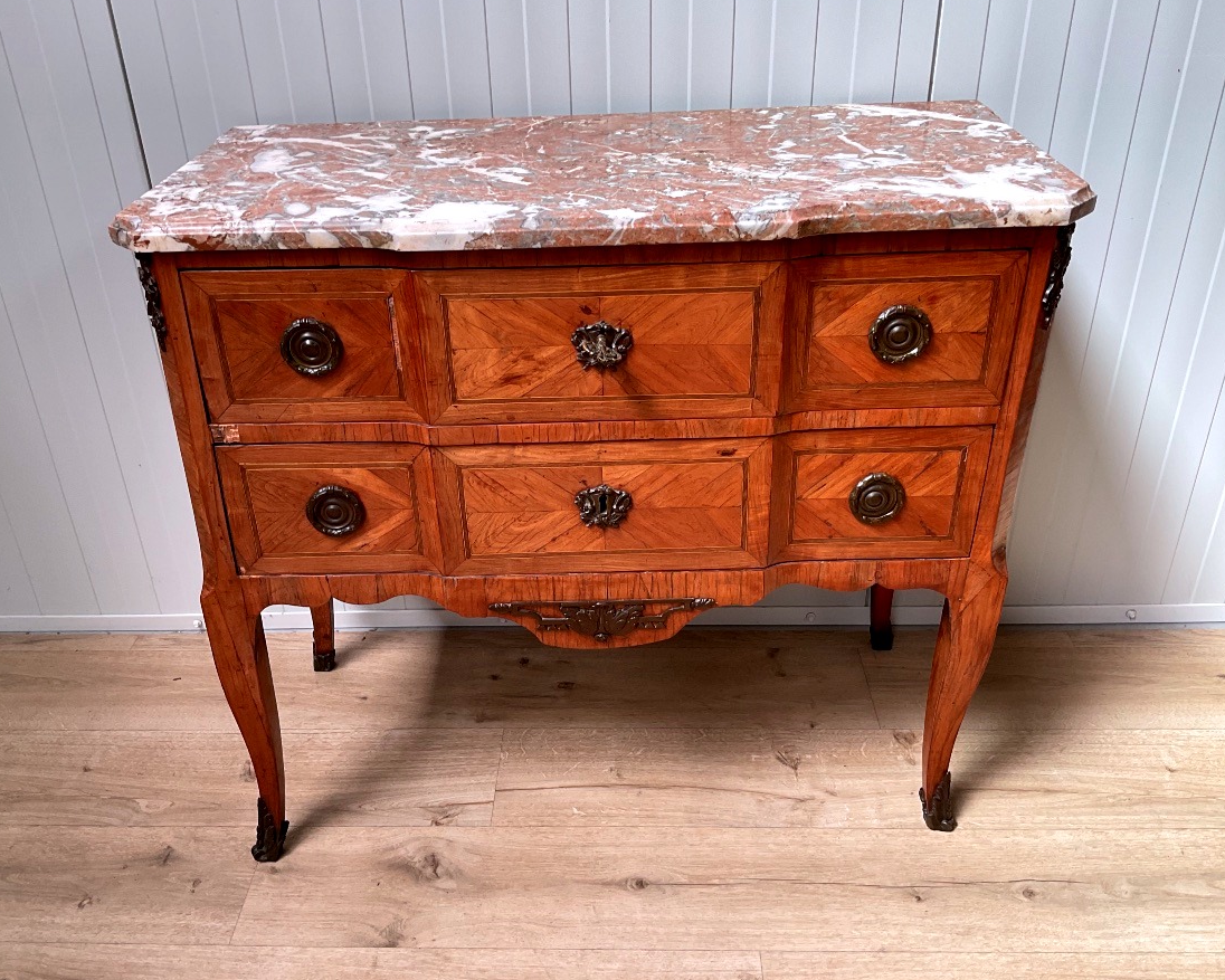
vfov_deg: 47.1
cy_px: 486
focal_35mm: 31
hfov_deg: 57.2
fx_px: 1124
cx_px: 587
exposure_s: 1/120
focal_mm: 3
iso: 20
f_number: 1.8
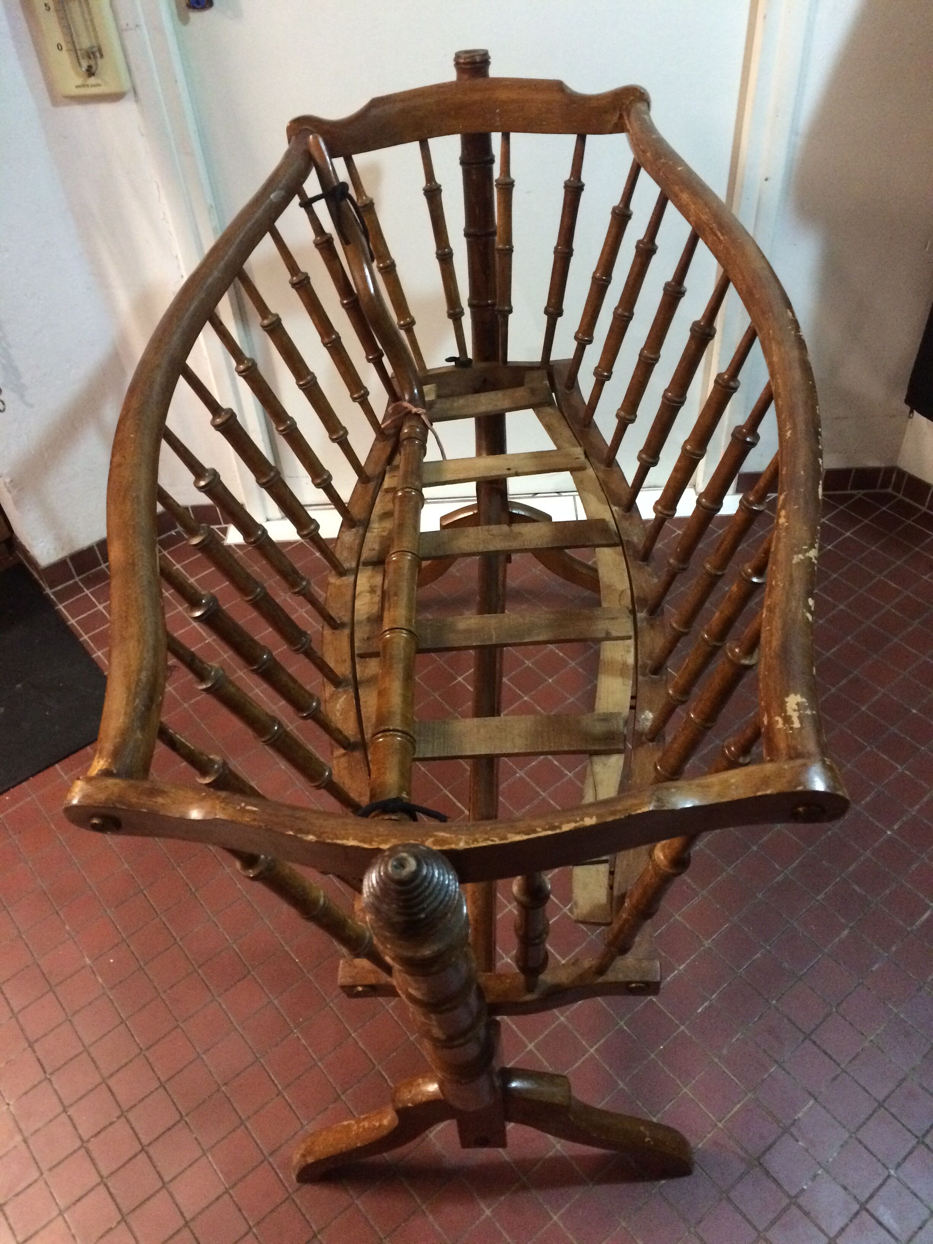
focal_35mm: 29
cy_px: 622
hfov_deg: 48.2
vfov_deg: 61.7
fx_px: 1042
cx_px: 466
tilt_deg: -46.7
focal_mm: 4.15
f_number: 2.2
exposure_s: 1/17
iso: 320
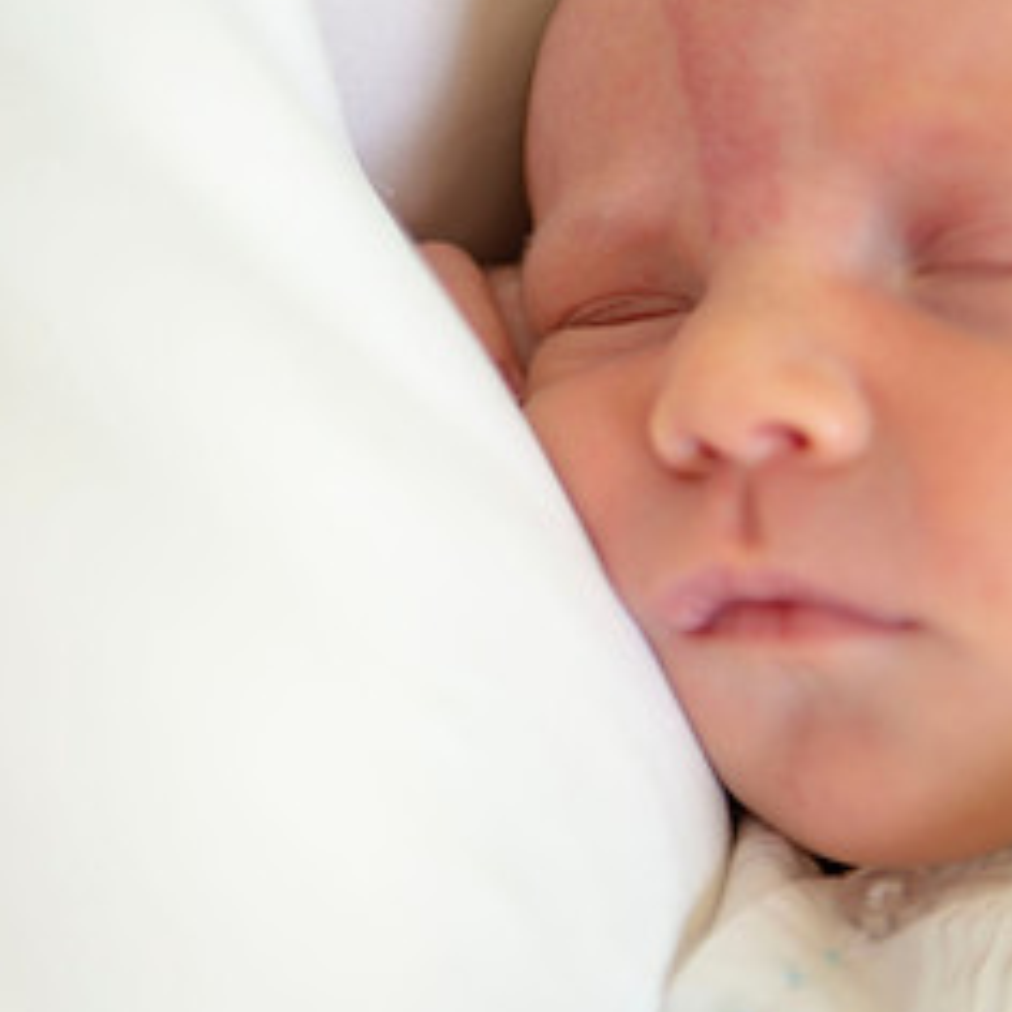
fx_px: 4829
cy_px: 429
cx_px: 583
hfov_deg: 12.0
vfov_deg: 12.0
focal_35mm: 146
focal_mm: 70
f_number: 2.8
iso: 320
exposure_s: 1/160
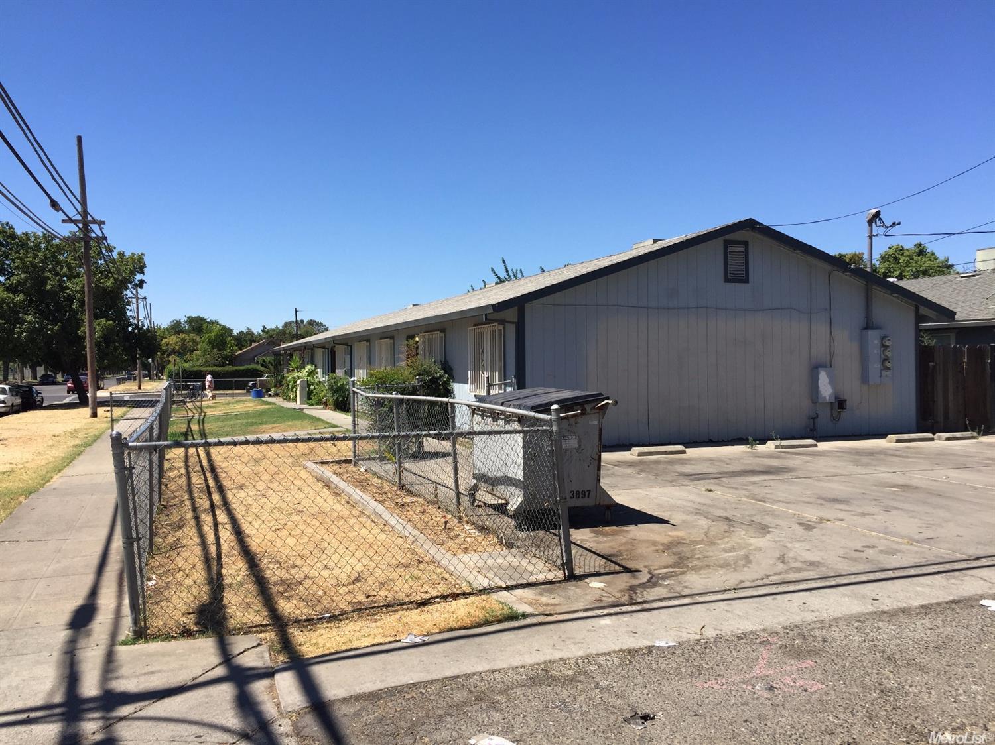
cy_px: 372
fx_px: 833
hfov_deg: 61.7
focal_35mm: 29
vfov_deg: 48.2
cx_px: 498
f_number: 2.2
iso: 32
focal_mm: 4.15
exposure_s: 1/1883
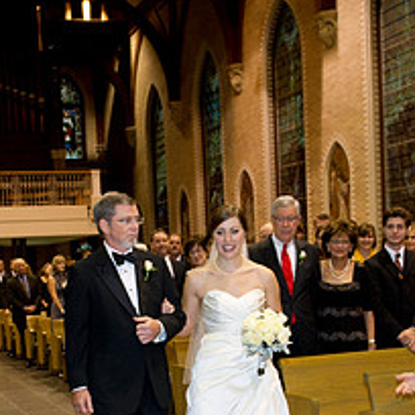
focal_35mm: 58
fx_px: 787
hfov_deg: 29.4
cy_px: 362
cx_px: 149
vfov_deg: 28.6
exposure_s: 1/60
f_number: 4
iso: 1250
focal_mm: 24
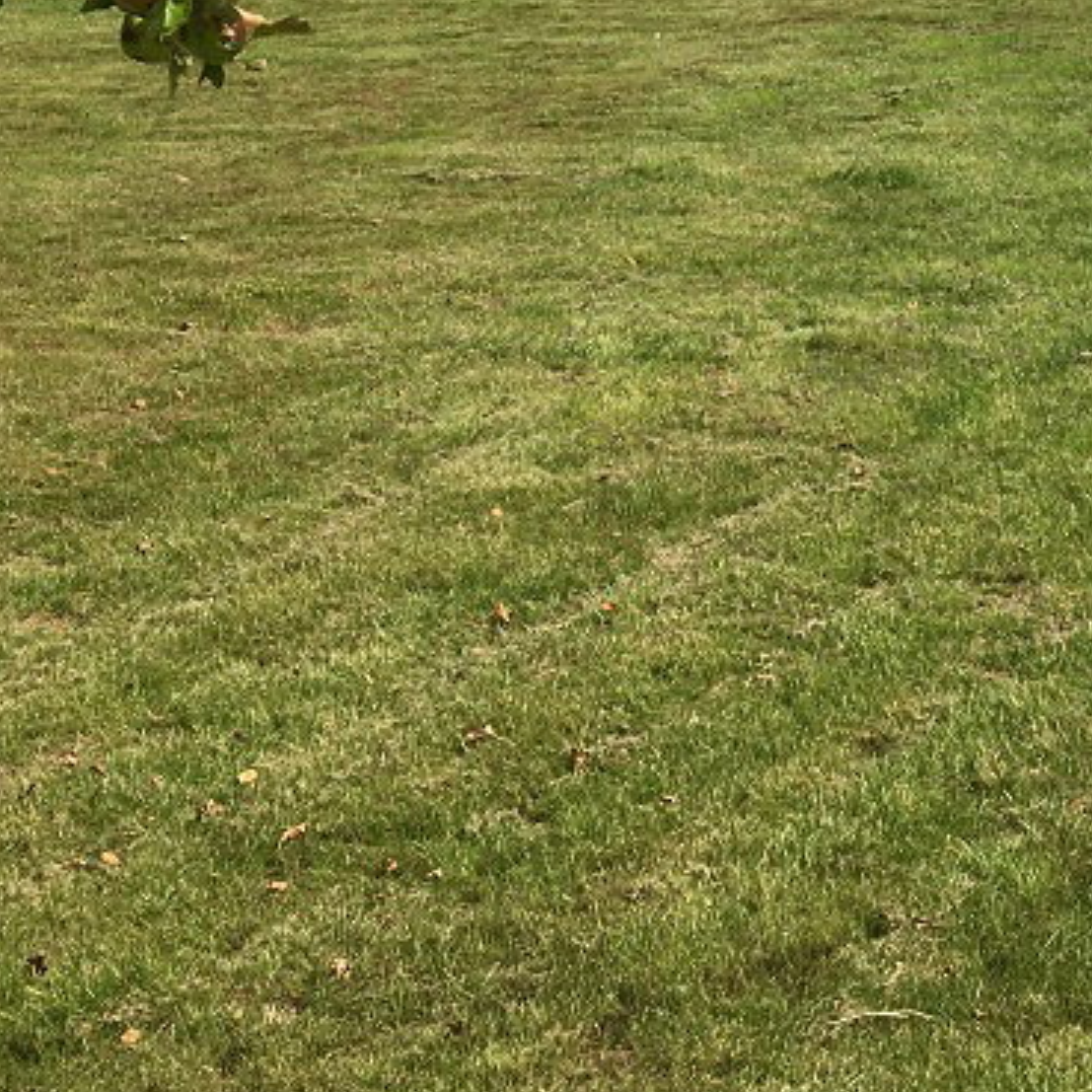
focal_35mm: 84
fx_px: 2998
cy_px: -154
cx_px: 1015
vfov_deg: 19.6
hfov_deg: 20.2
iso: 25
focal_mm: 4.15
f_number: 2.2
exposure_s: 1/2024
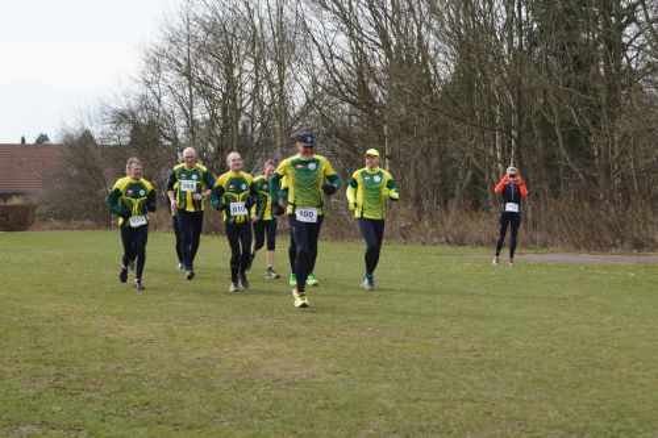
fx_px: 1507
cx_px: 329
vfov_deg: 16.5
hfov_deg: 24.6
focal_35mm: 82
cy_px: 219
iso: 100
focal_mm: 55
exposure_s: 1/125
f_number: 7.1
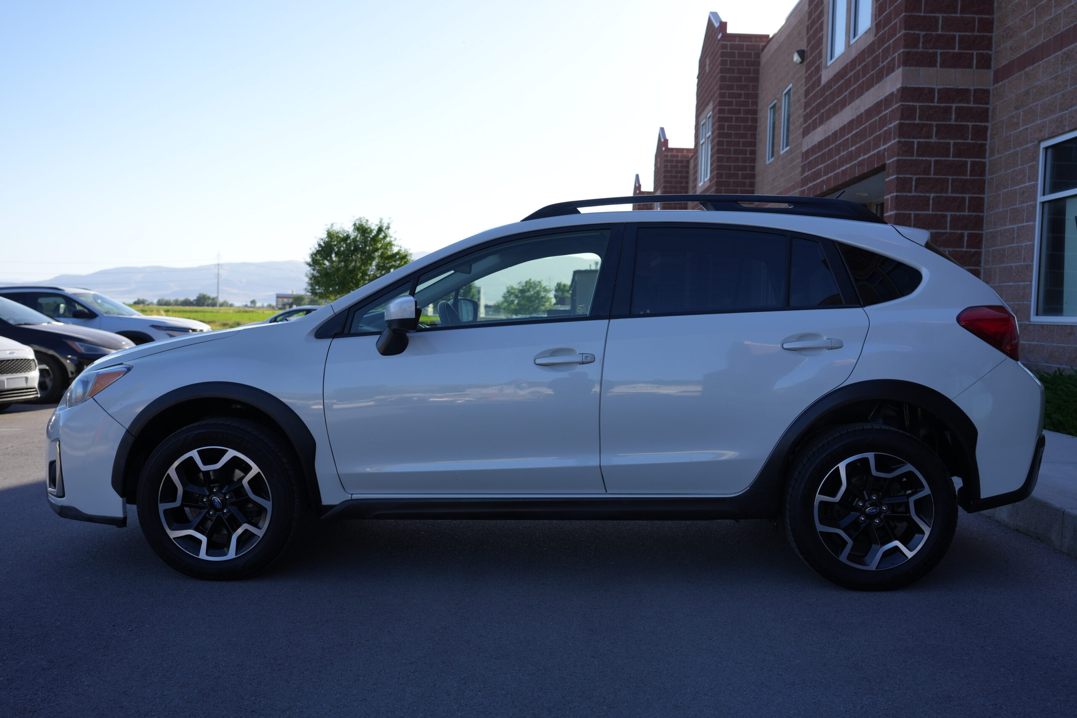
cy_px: 359
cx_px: 538
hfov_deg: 54.4
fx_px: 1047
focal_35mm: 35
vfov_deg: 37.9
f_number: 4.5
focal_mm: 35
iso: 100
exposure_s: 1/400
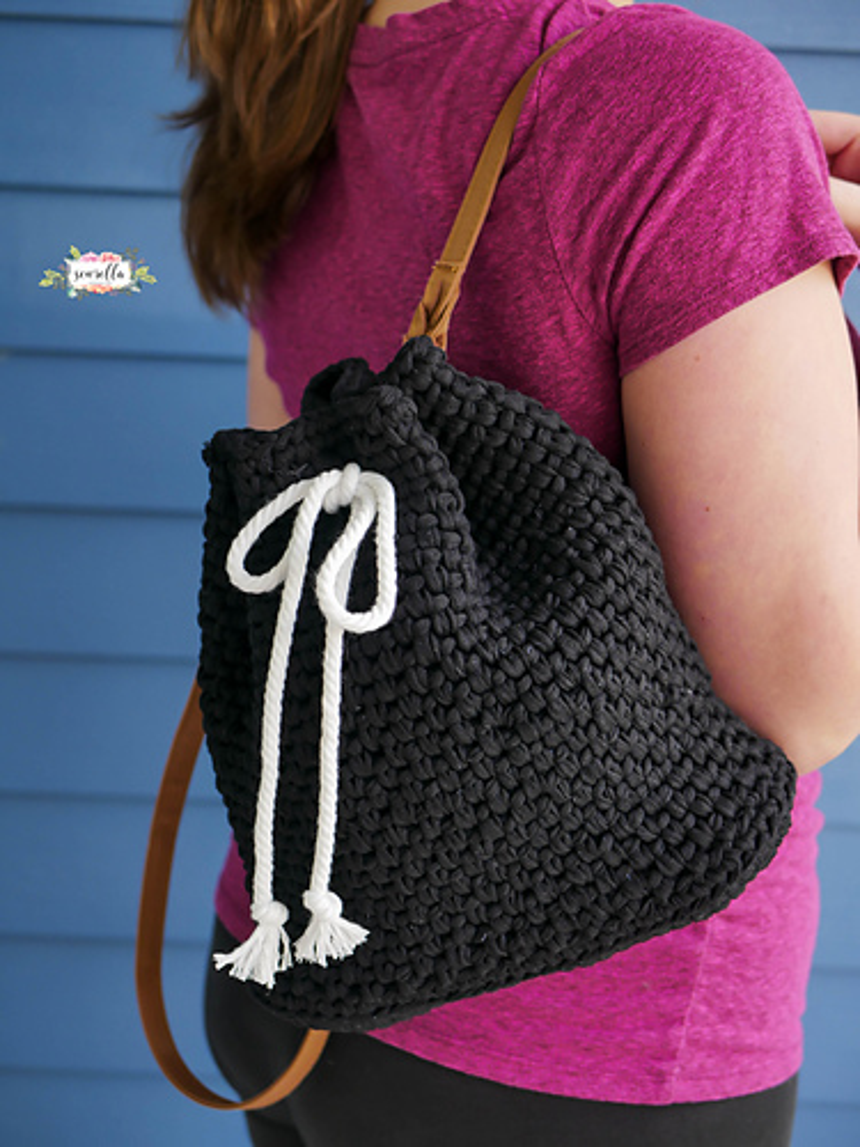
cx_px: 430
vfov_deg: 38.2
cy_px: 574
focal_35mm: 50
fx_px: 1656
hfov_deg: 29.1
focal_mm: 25
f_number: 2.5
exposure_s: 1/125
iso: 250
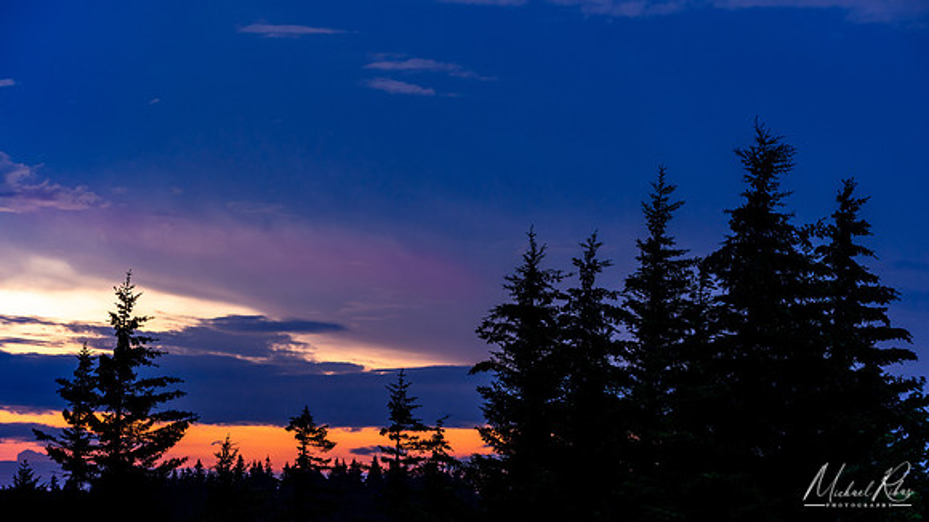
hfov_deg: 17.1
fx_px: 3097
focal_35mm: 126
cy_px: 300
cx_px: 464
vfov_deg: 9.6
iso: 400
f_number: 8
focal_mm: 120
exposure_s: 1/4
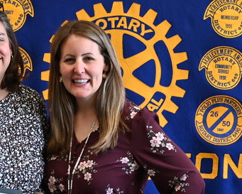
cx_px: 94
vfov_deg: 16.5
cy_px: 96
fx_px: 666
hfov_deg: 20.6
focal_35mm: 93
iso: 1000
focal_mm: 33
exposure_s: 1/125
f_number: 4
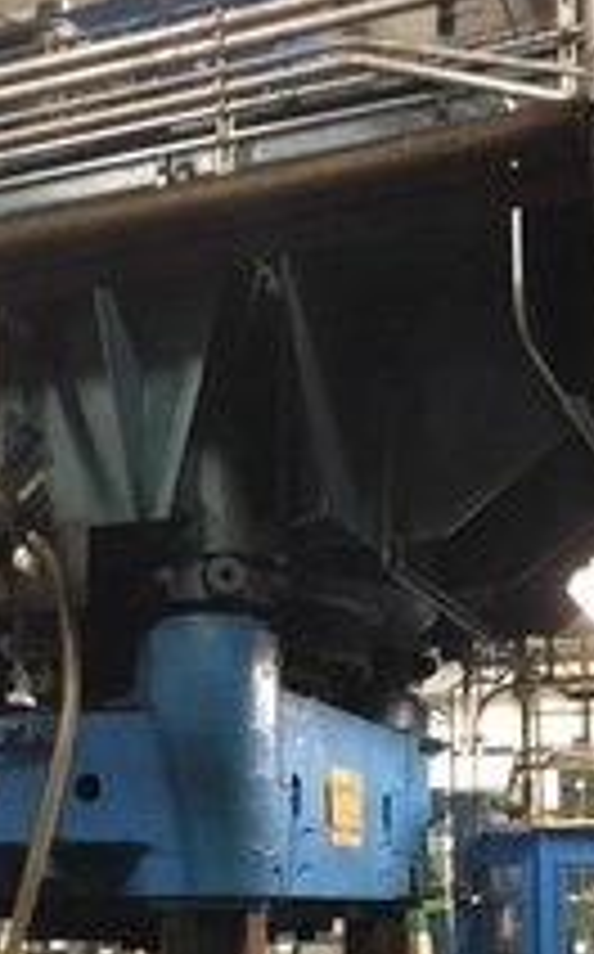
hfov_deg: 22.3
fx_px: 1506
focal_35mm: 58
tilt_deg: +3.0
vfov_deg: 34.3
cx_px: 225
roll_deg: +0.1
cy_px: 738
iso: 250
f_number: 2.2
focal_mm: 4.15
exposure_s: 1/15
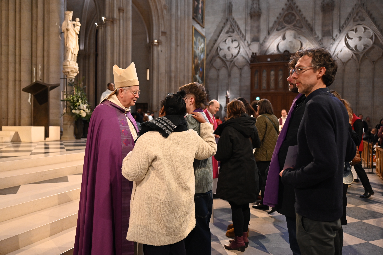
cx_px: 192
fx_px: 330
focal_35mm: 31
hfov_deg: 60.3
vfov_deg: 42.3
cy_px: 128
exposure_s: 1/125
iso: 2200
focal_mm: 31
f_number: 2.8
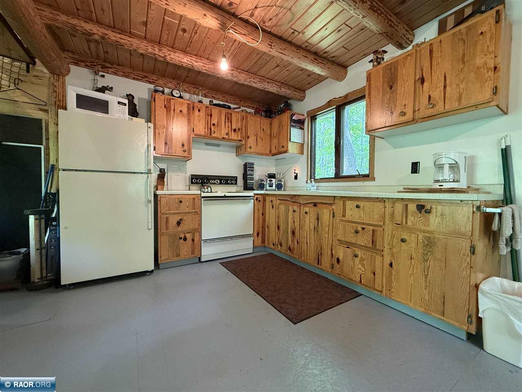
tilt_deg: -2.1
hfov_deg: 102.1
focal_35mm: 14
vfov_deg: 85.7
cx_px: 261
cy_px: 196
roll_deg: -0.4
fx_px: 211
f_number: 2.2
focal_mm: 2.22
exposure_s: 1/60
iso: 500
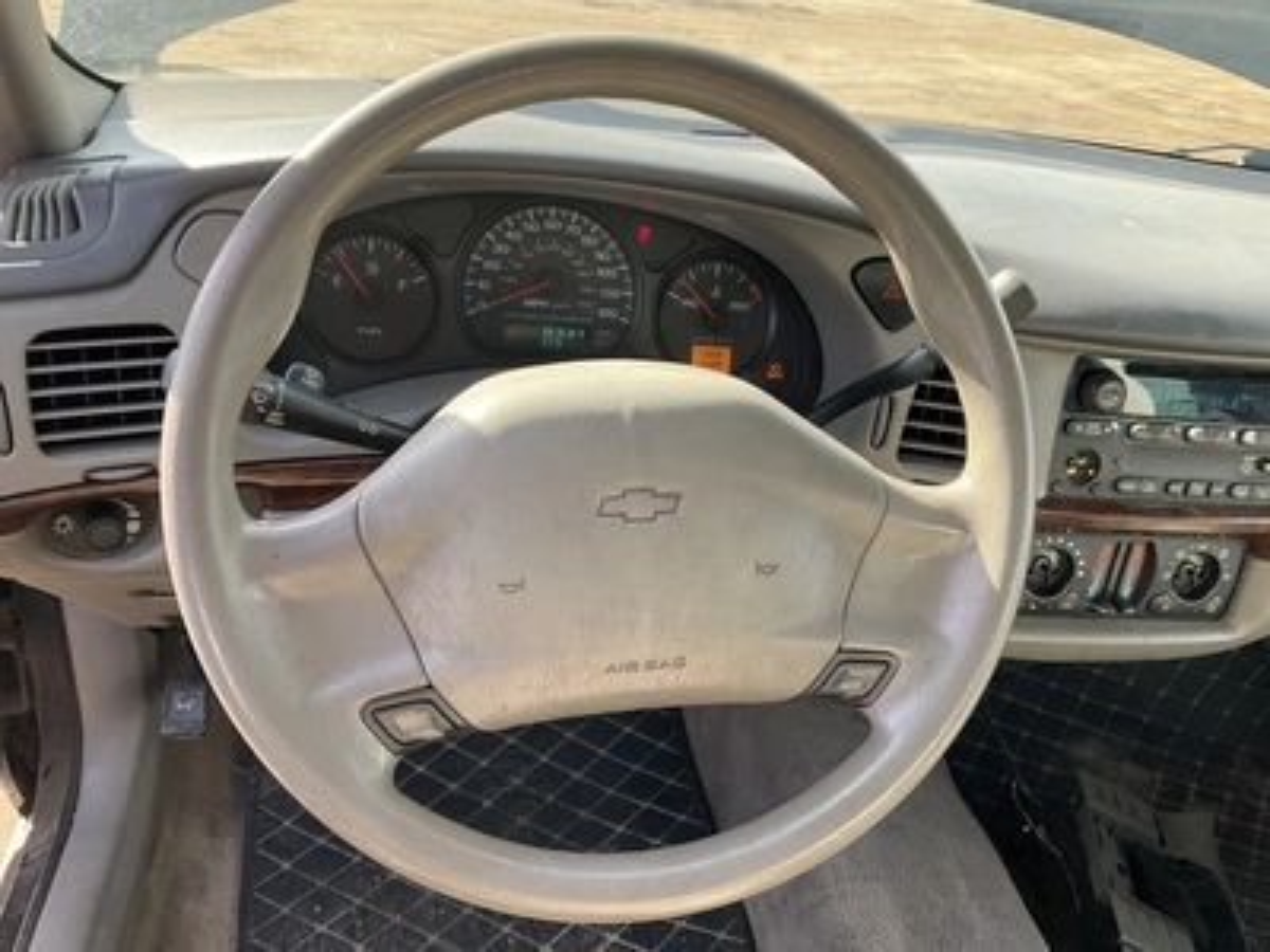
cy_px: 476
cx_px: 635
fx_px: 1064
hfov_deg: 61.7
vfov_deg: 48.2
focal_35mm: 29
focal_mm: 3
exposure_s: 1/122
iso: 32
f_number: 1.8
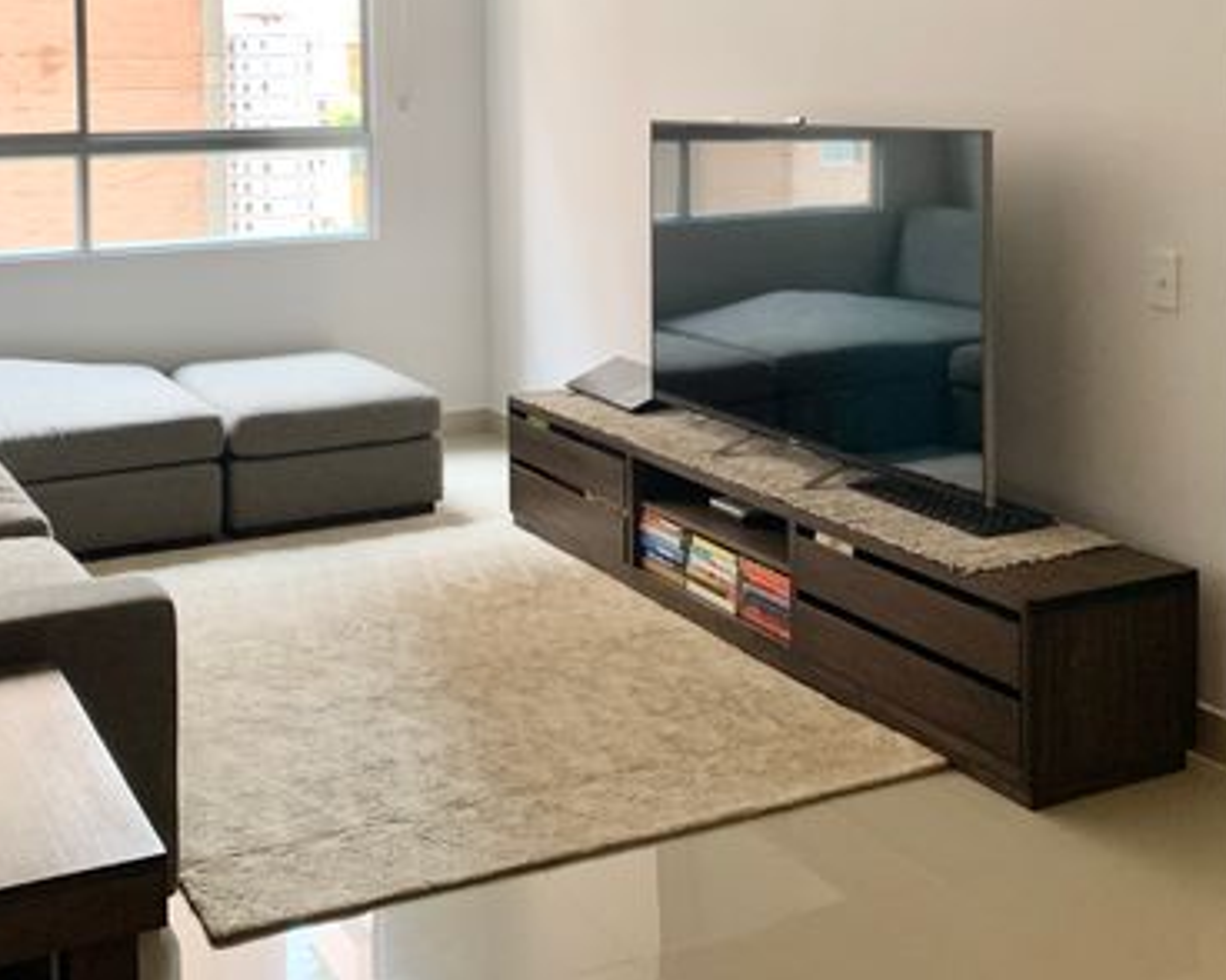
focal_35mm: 46
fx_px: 1668
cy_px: 167
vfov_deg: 31.7
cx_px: 598
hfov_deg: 40.3
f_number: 1.8
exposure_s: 1/60
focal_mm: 4.25
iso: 160
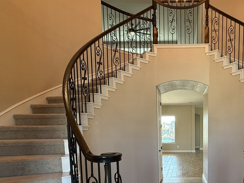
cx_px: 183
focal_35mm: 27
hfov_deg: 61.6
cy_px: 148
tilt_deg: -5.1
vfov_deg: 48.3
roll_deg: +0.3
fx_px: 190
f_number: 2.2
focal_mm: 2.22
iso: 320
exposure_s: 1/120
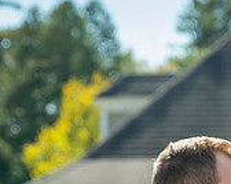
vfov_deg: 5.2
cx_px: 263
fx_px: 2008
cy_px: 256
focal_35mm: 294
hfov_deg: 6.6
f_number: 2.8
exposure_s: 1/6400
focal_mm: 70
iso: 1000
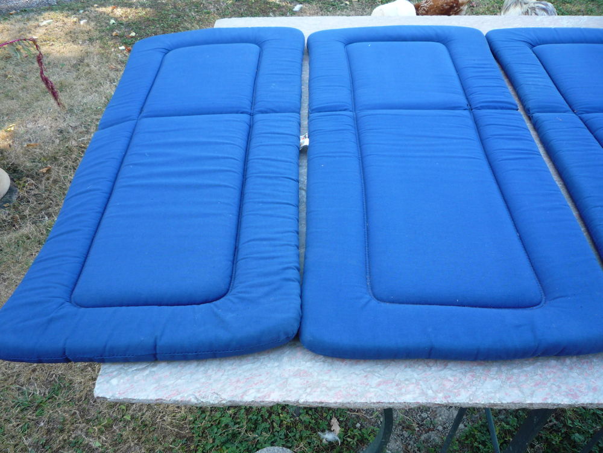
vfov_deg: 46.8
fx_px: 523
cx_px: 302
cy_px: 226
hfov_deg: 60.0
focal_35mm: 30
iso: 100
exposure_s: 1/50
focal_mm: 5.2
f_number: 3.3
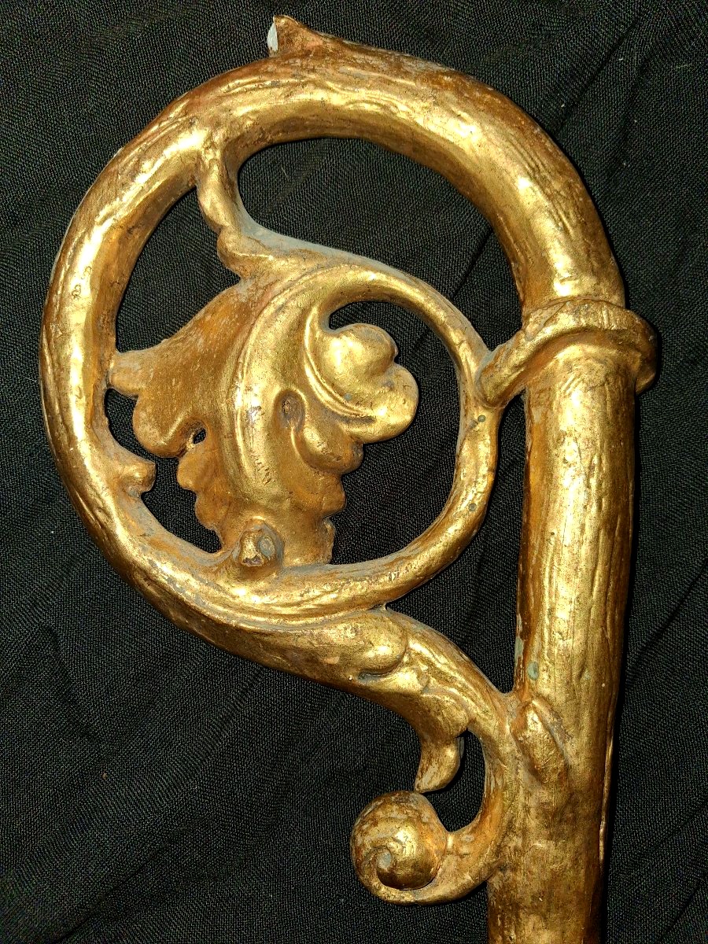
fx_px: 736
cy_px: 472
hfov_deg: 51.4
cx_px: 354
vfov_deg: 65.3
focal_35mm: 27
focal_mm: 4
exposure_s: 1/120
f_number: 1.8
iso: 50
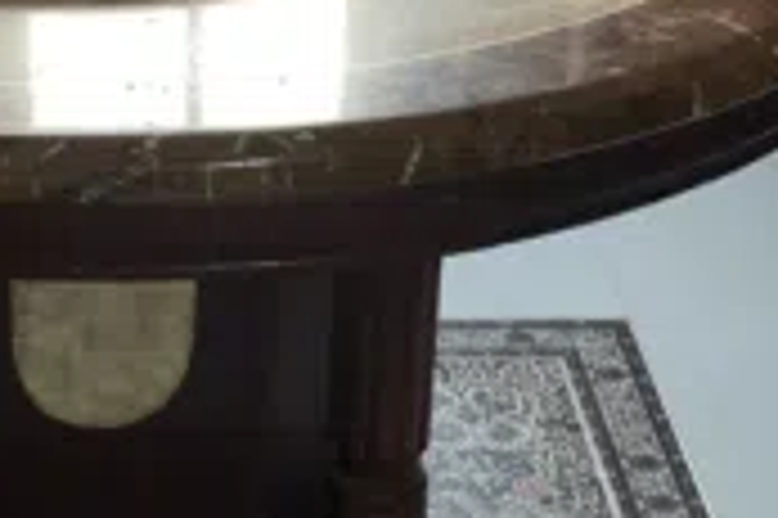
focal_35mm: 125
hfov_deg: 16.2
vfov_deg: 10.9
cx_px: 108
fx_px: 2699
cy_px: 243
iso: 400
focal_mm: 6
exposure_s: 1/20
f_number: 2
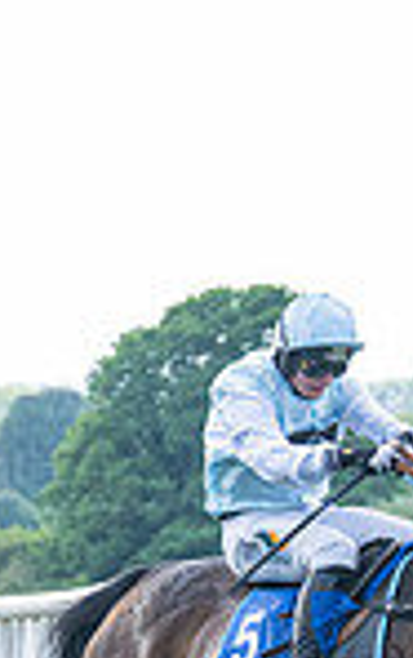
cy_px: 693
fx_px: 7176
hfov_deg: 3.2
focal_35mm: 400
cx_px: -912
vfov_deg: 5.2
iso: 1250
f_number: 4
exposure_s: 1/3200
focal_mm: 70
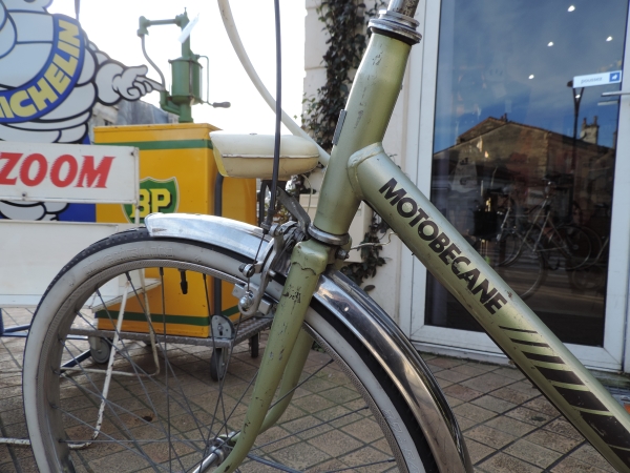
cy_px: 236
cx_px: 315
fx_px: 437
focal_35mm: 24
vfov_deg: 56.8
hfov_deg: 71.6
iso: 80
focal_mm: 4.3
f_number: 3
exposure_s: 1/200
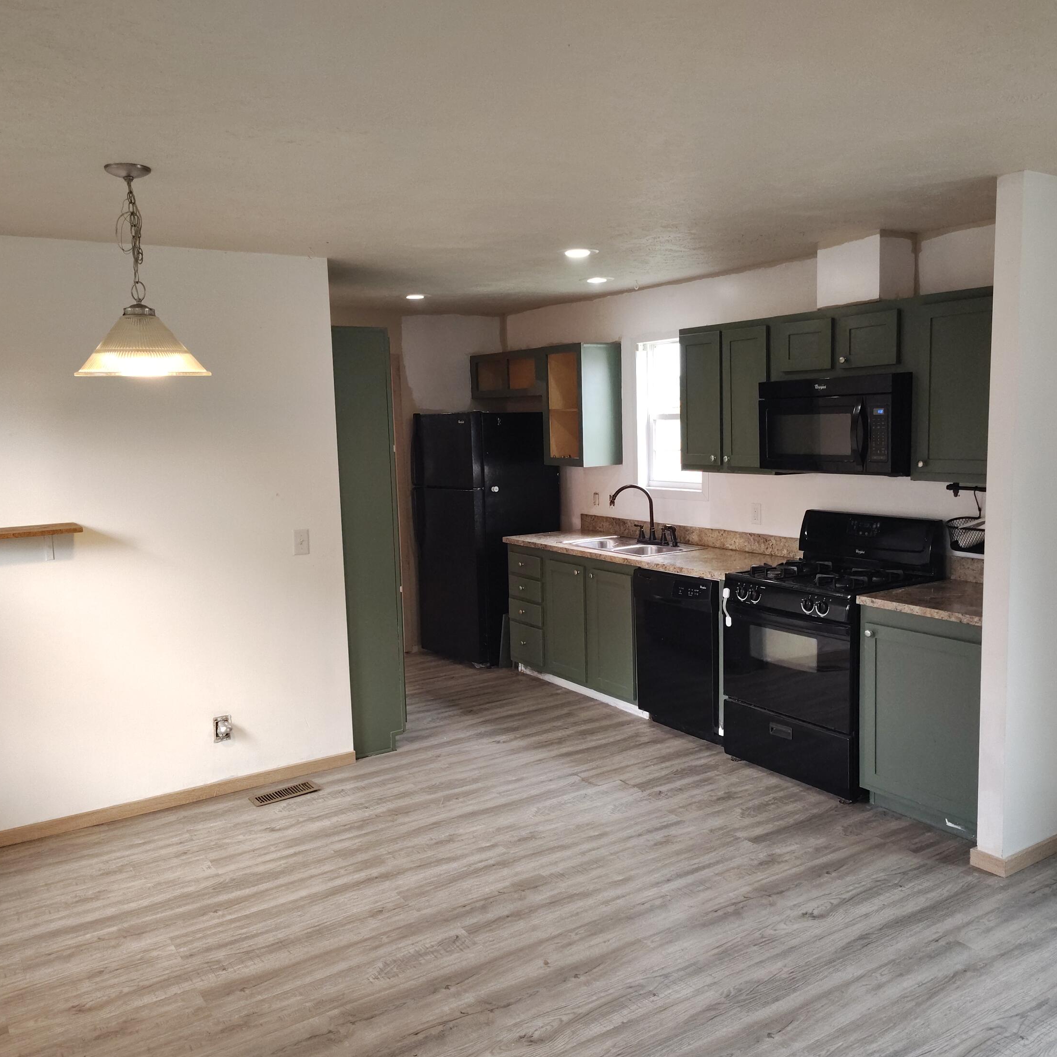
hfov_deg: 55.6
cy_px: 534
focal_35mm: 29
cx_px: 562
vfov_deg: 55.6
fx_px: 1002
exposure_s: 1/60
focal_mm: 5.56
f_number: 1.8
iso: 925
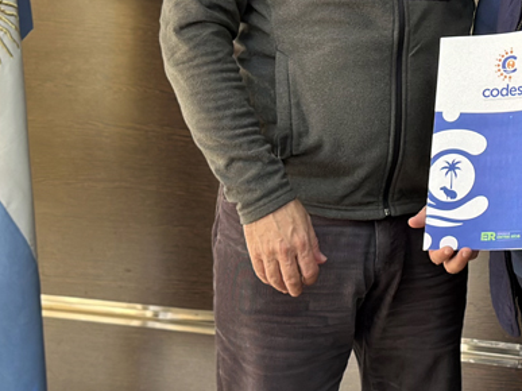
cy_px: -87
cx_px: 552
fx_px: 1869
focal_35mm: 124
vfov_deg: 11.7
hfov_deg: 15.5
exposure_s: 1/105
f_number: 1.78
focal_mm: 6.86
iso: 125
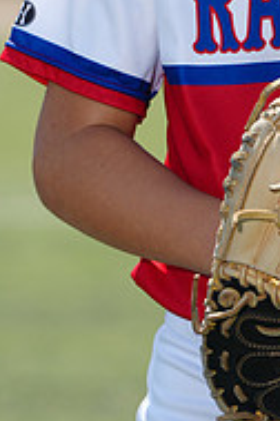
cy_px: -143
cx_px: 406
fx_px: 7174
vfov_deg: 3.3
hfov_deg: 2.2
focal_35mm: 615
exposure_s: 1/250
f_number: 5
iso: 50
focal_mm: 200
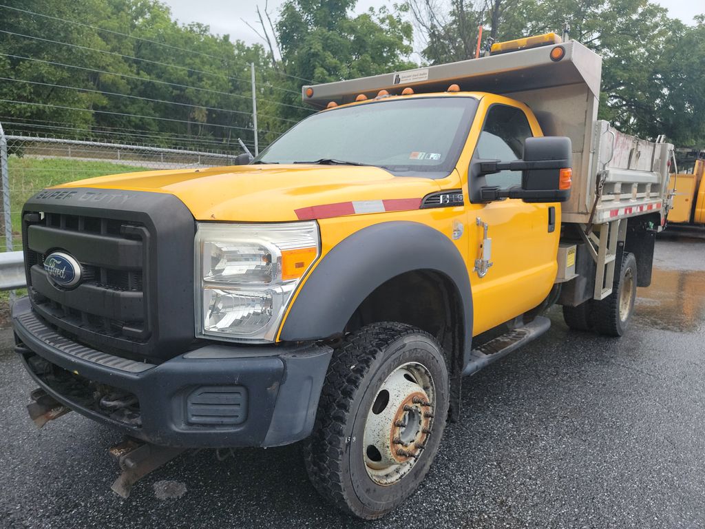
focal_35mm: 24
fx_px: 489
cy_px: 264
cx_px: 352
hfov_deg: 71.6
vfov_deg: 56.8
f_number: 1.8
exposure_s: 1/506
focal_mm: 6.7
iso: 50
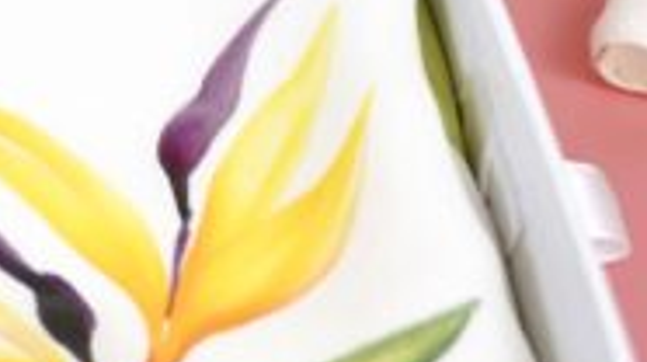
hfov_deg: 10.1
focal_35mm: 208
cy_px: -124
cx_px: -230
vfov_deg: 5.8
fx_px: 3563
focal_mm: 36
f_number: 2.8
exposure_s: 1/400
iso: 400
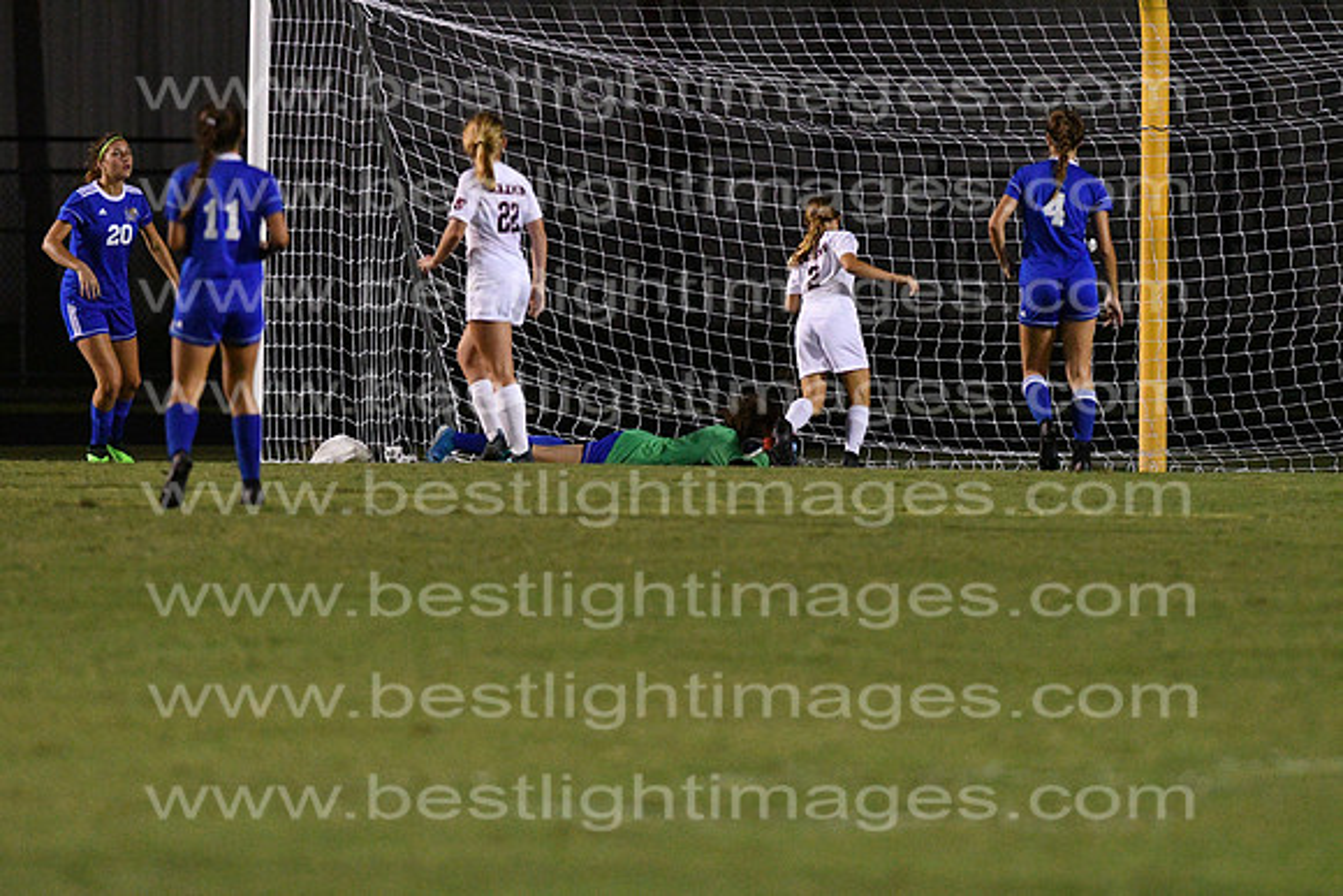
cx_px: 672
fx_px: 16791
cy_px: 448
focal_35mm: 450
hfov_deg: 4.6
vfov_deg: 3.1
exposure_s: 1/640
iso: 10000
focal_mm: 300
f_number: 3.5
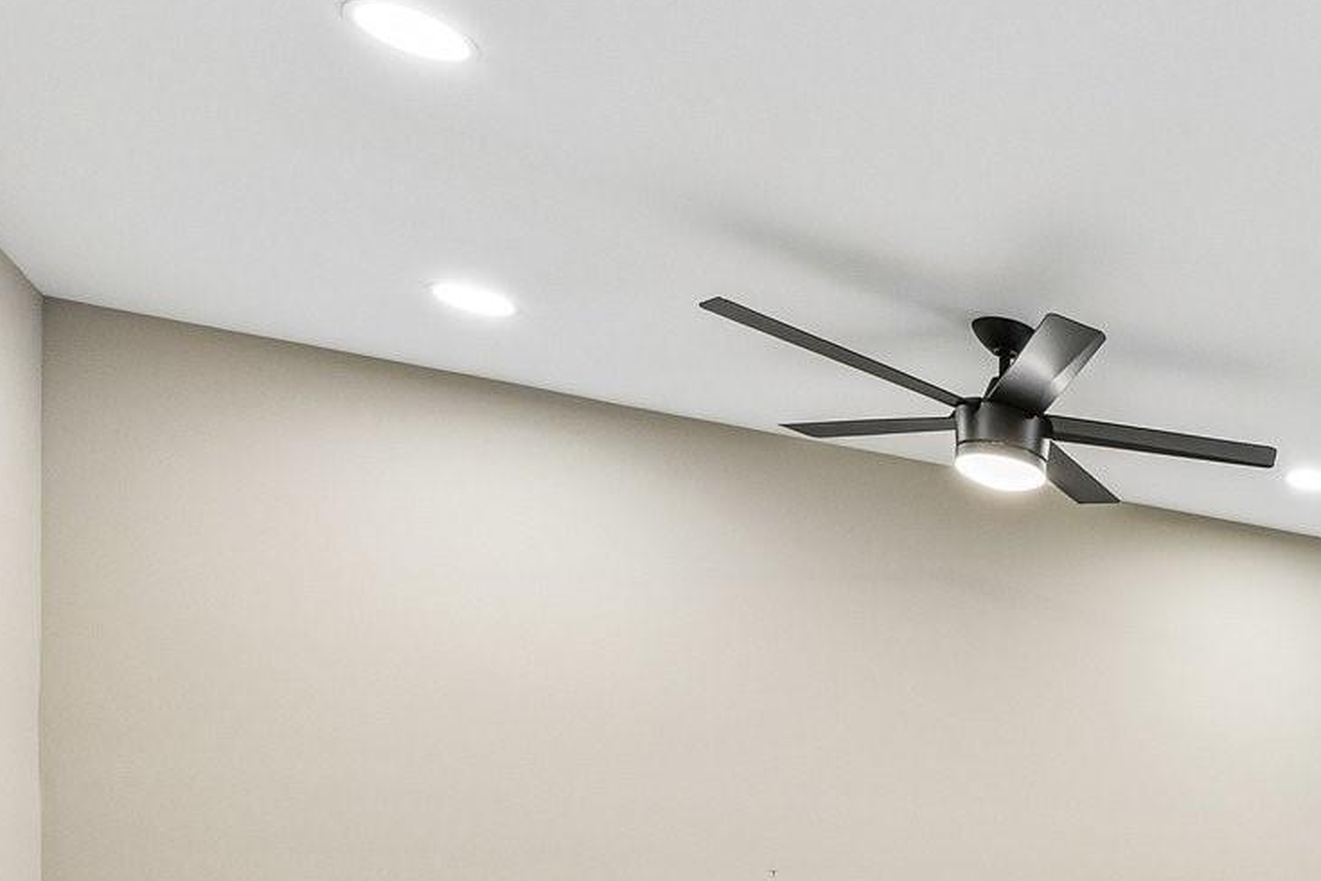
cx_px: 1727
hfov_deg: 34.5
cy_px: 974
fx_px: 1431
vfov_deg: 30.5
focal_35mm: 39
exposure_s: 1/15
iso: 320
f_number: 8
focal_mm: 14
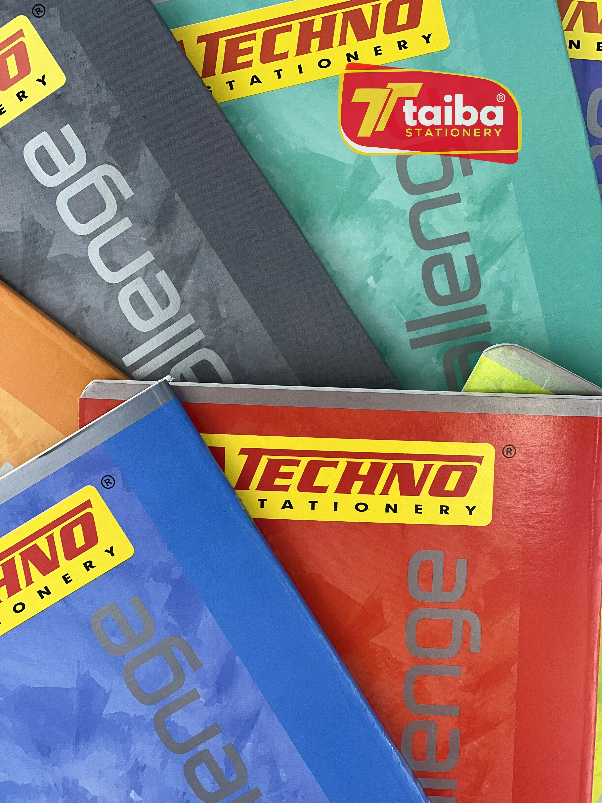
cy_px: 402
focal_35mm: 77
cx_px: 301
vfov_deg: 25.3
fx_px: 1785
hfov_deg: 19.1
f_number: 2.8
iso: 20
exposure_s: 1/113
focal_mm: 9
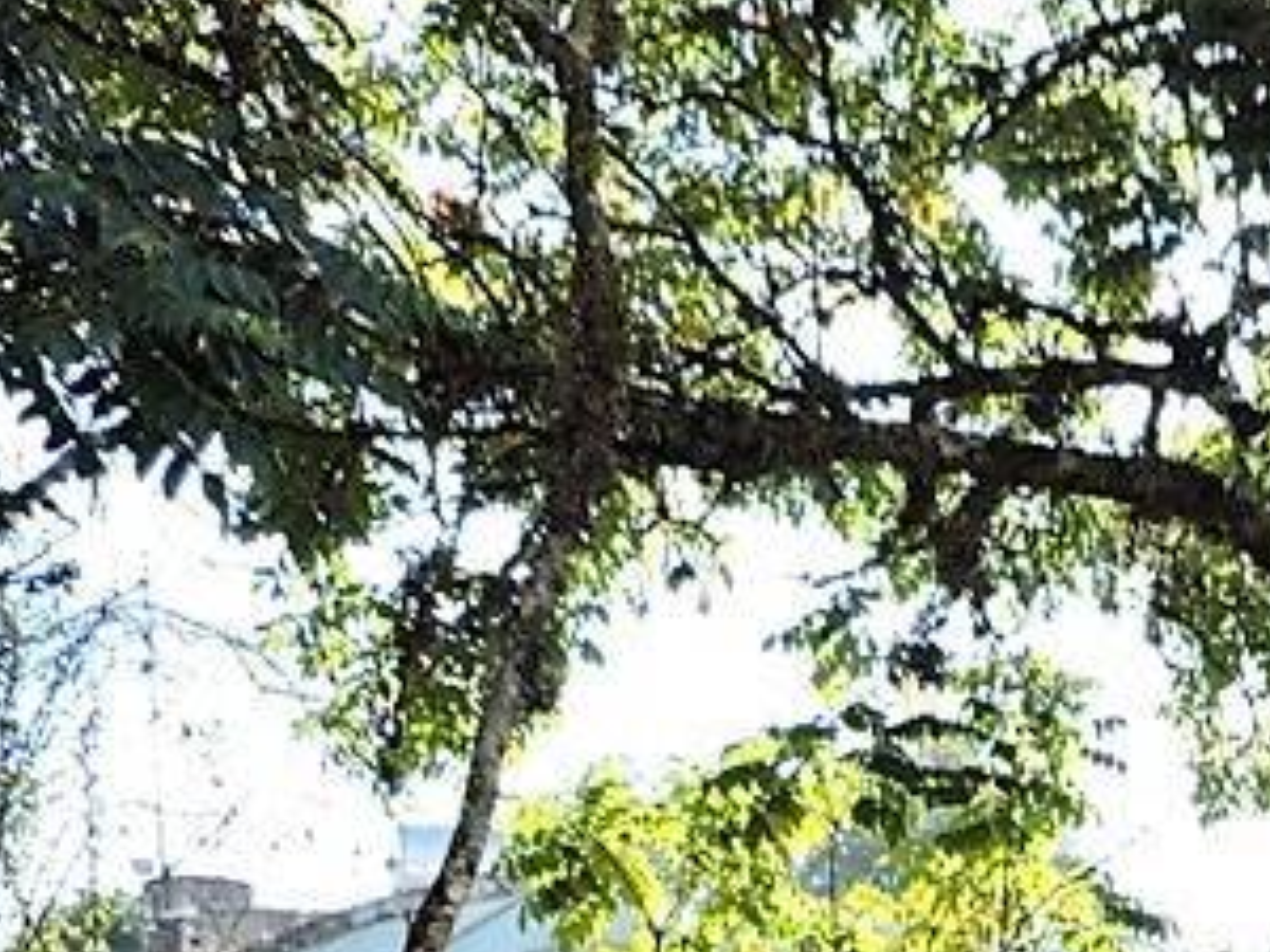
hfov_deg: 22.2
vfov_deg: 15.9
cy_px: 1599
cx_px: 1469
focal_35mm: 82
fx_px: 3008
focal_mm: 4.3
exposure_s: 1/250
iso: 100
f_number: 3
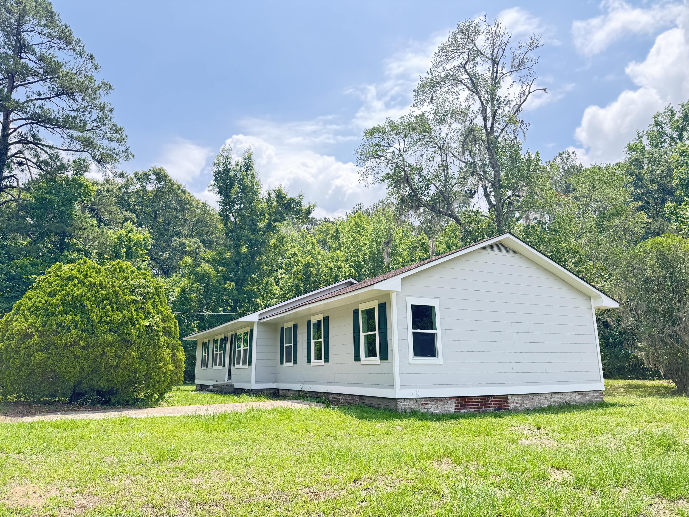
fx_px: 478
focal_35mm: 24
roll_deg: -0.2
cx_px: 344
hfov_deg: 71.6
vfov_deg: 56.8
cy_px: 258
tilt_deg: +11.9
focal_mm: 6.76
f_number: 1.78
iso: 80
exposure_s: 1/1151
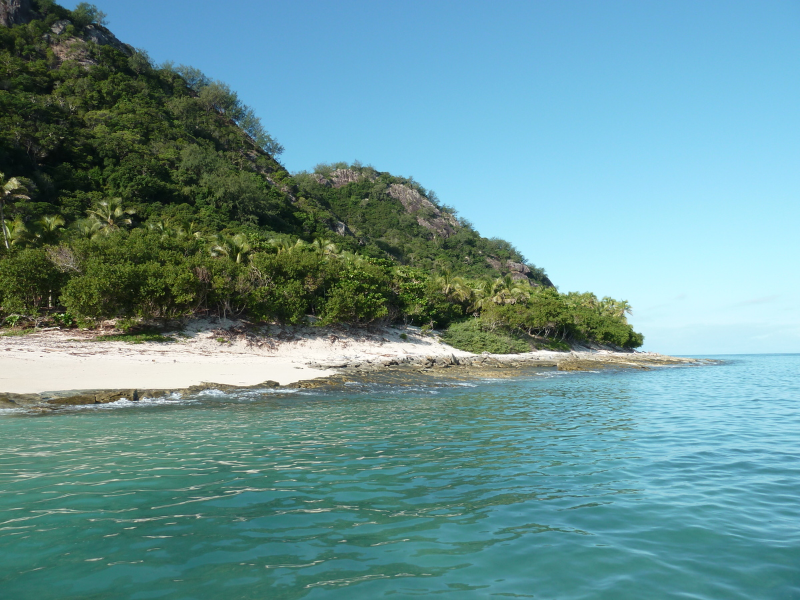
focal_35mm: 25
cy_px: 300
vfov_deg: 54.9
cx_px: 400
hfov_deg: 69.4
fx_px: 578
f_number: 4
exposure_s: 1/400
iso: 80
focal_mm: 4.1
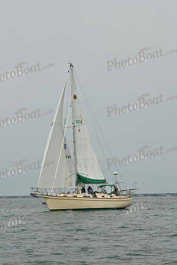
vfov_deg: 19.1
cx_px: 81
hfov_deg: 12.8
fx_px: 789
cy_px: 137
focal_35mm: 107
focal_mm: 98
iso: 320
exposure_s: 1/1000
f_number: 11
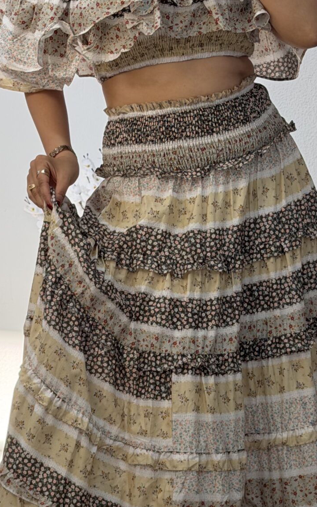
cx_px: 147
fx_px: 1576
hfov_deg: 11.5
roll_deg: +1.1
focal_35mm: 114
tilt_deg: -27.1
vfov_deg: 18.3
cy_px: 306
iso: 64
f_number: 1.78
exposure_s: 1/256
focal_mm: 6.76
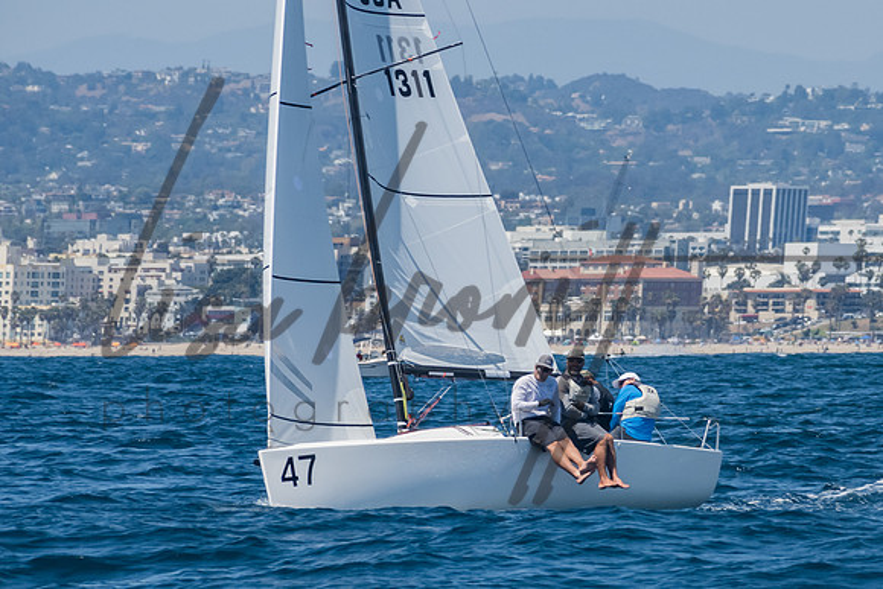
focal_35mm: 487
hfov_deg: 4.2
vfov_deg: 2.8
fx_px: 11941
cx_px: 498
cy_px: 344
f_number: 14
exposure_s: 1/1250
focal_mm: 270
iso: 640
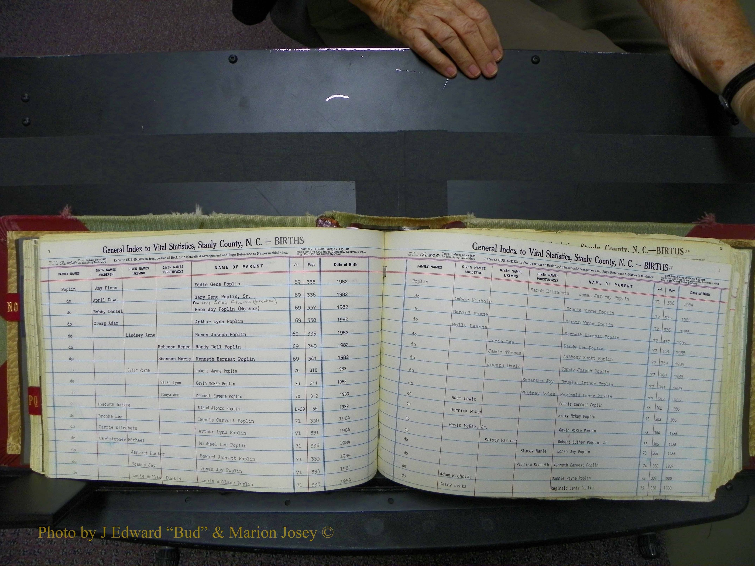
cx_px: 378
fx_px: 567
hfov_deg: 67.3
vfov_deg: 53.1
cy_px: 283
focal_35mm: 26
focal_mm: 4.6
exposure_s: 1/30
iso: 100
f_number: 2.8
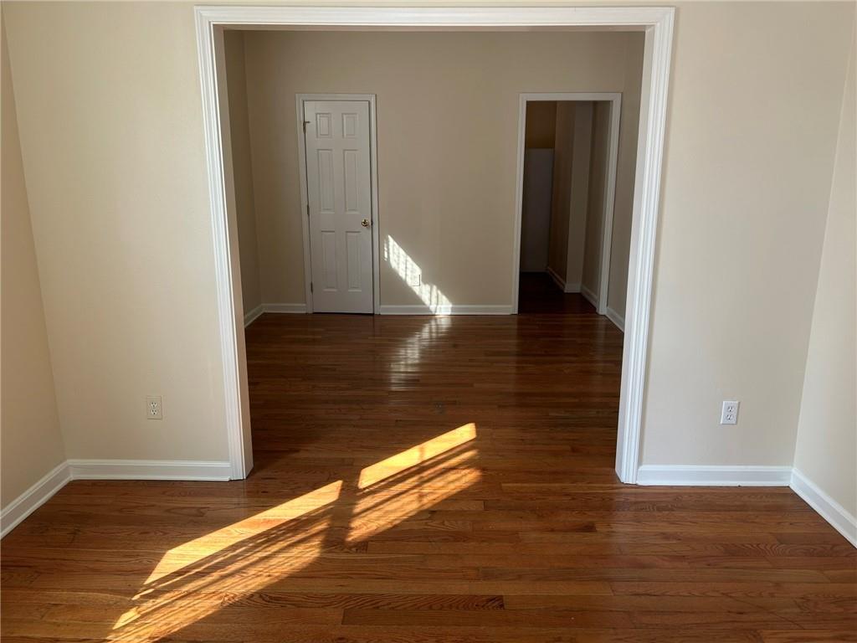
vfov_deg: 53.1
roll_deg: -0.5
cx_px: 428
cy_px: 322
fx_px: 644
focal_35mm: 26
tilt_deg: -14.1
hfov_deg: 67.3
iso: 50
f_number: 1.5
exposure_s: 1/121
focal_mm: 5.7
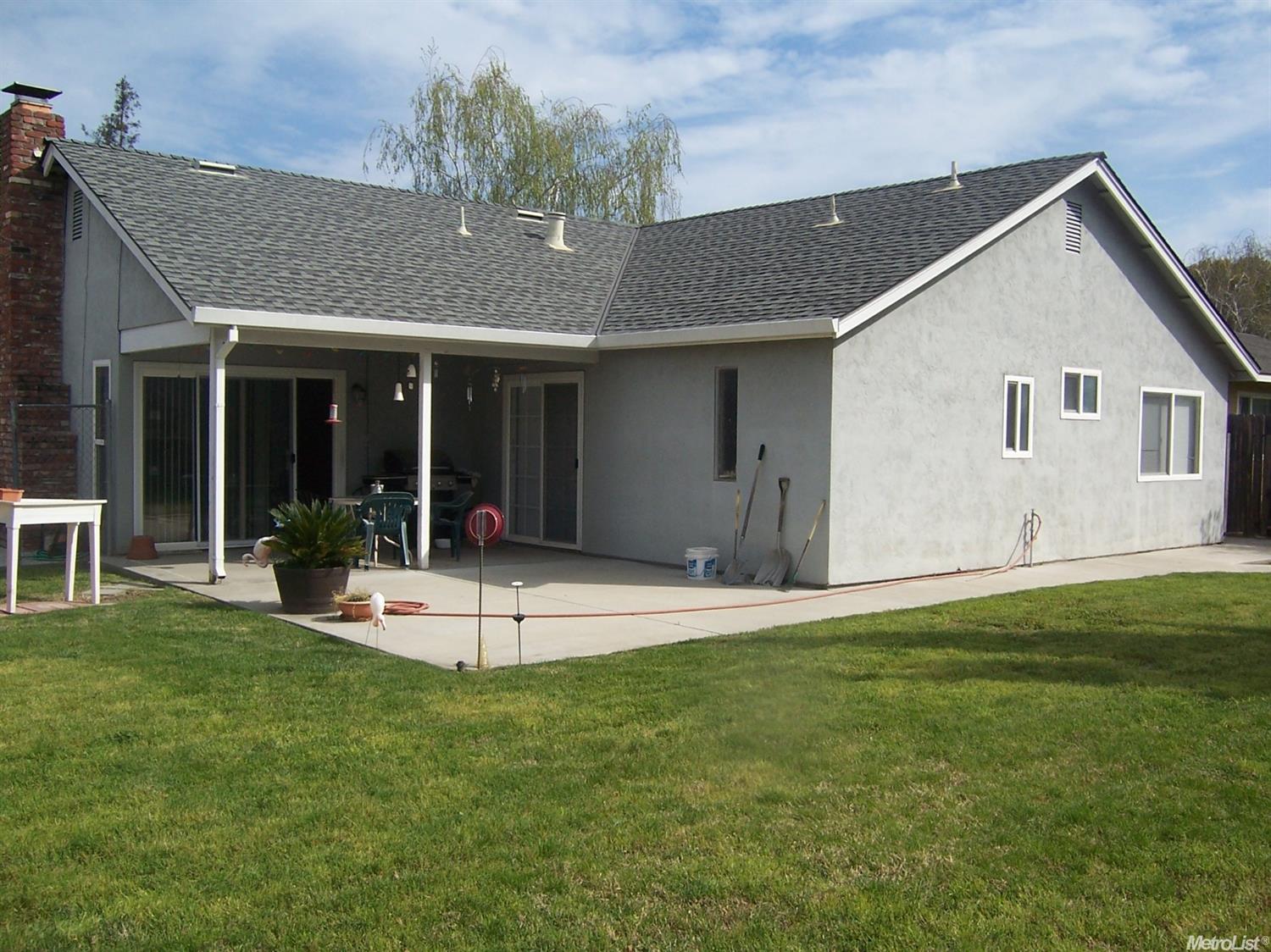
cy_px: 476
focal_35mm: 33
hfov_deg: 55.4
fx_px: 1211
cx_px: 636
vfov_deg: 42.9
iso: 80
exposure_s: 1/1000
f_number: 4
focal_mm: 5.5
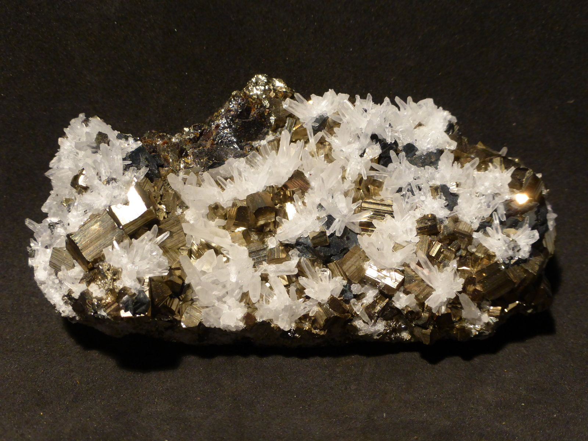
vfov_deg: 31.5
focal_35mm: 46
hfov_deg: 41.2
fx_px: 781
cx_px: 294
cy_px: 220
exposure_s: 1/50
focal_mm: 7.9
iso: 400
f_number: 4.1
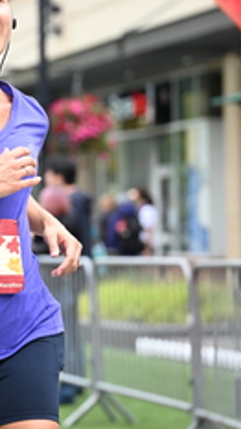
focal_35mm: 188
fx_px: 2137
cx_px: -36
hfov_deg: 6.4
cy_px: 166
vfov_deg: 11.5
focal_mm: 76
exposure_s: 1/1600
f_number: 2.8
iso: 640
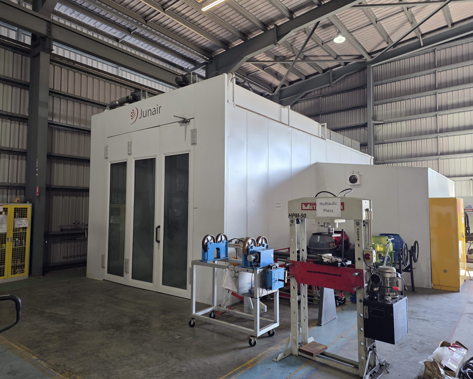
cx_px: 248
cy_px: 190
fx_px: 336
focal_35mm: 24
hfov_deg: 70.2
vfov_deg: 58.8
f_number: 1.7
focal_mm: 6.25
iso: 80
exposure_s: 1/100
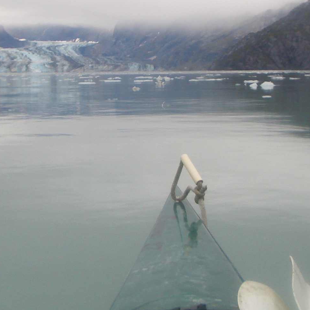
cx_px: 120
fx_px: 831
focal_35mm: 82
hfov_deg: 21.1
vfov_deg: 21.0
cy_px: 97
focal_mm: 5.8
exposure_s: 1/320
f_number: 4.3
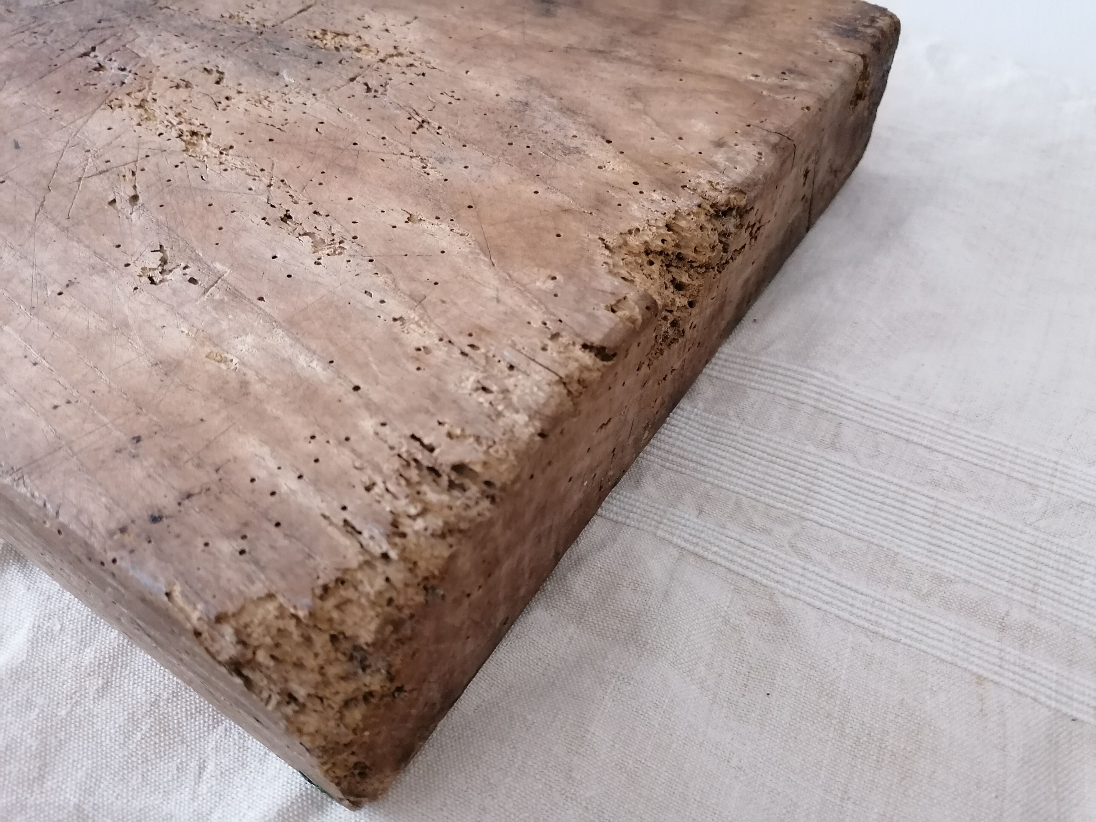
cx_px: 548
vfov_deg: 51.4
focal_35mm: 27
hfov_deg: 65.3
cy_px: 411
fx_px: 855
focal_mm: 4.75
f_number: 1.8
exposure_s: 1/17.1
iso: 800
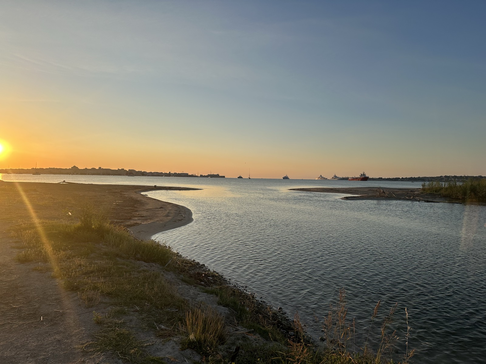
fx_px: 337
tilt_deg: -1.1
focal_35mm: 24
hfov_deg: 71.6
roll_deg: -1.9
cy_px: 182
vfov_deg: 56.8
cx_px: 243
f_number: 1.78
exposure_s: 1/3472
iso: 80
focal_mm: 6.86
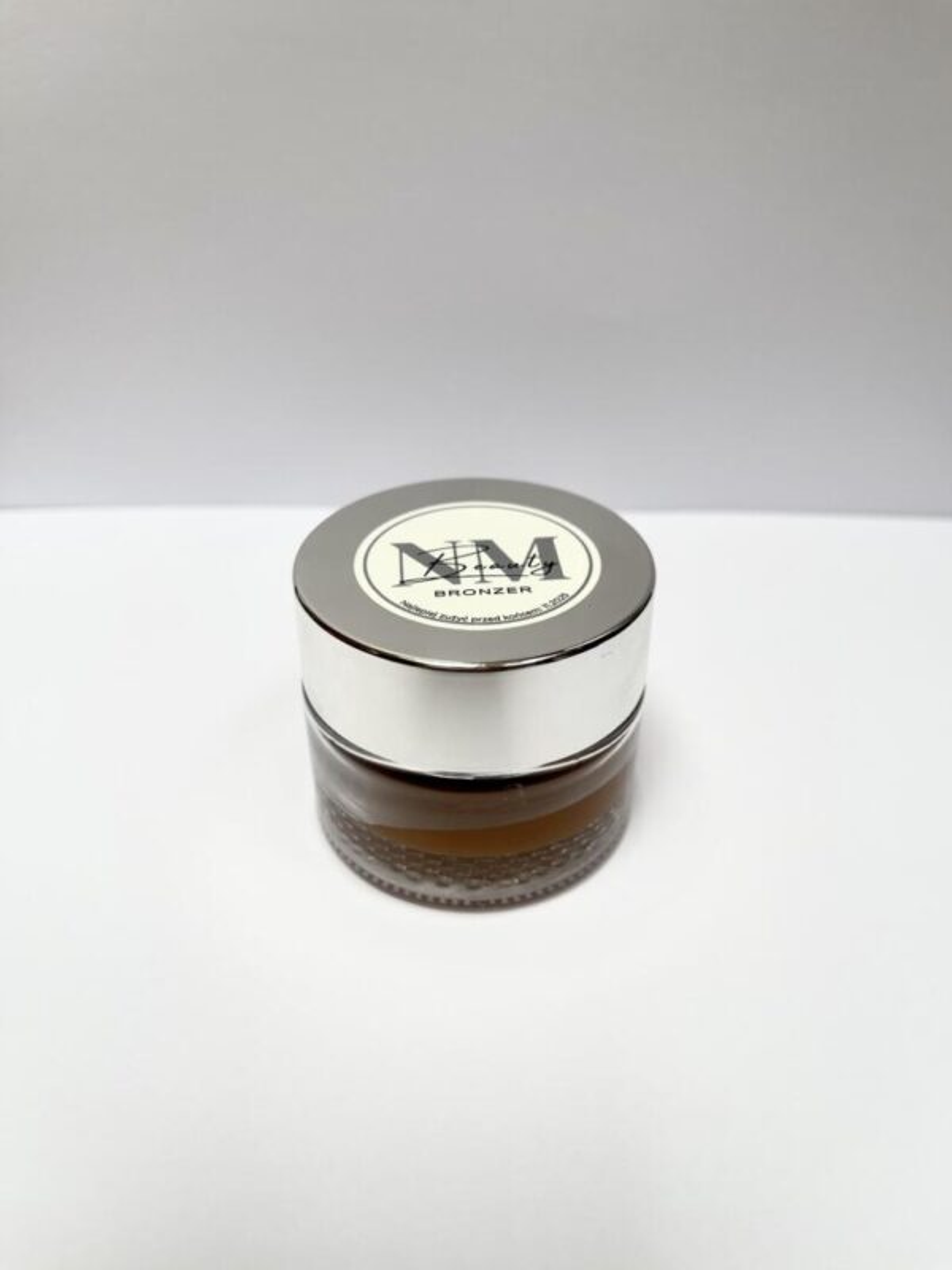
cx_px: 476
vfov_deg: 67.3
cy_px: 635
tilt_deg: -35.5
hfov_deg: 53.1
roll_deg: +0.5
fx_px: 953
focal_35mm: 26
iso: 50
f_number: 1.6
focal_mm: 5.1
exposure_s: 1/121
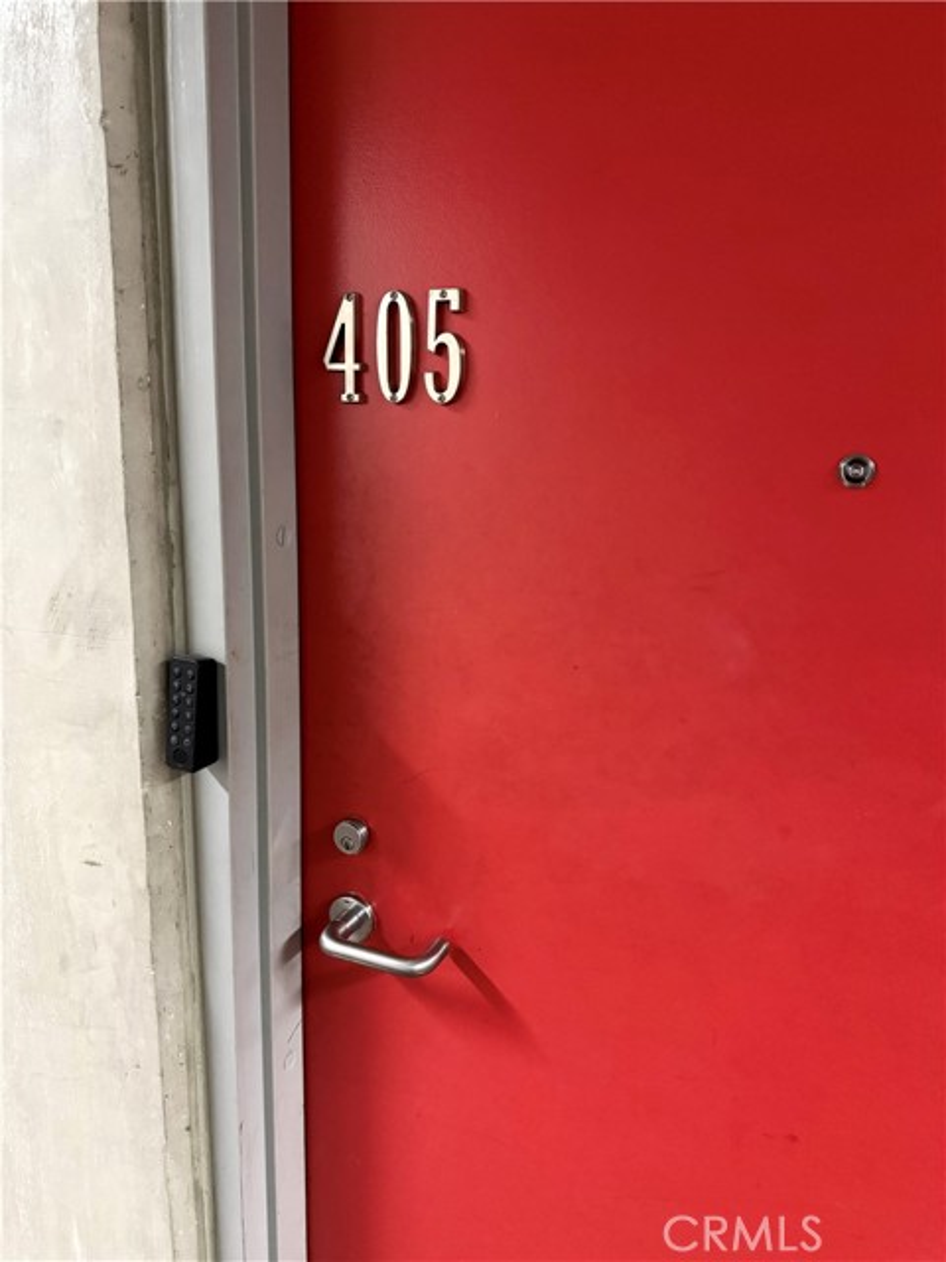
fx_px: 875
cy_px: 631
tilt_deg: -13.3
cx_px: 473
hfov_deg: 56.8
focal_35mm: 24
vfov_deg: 71.6
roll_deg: -0.1
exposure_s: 1/40
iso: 1000
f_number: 1.78
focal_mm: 6.76
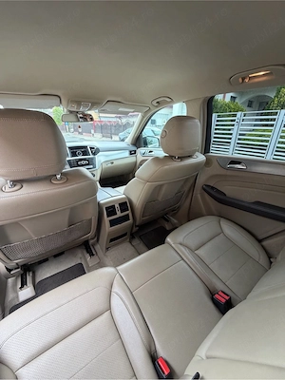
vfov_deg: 102.1
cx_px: 142
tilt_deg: -23.4
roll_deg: -0.5
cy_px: 190
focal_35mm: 14
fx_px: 154
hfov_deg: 85.7
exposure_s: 1/121
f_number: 2.2
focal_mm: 2.22
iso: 320
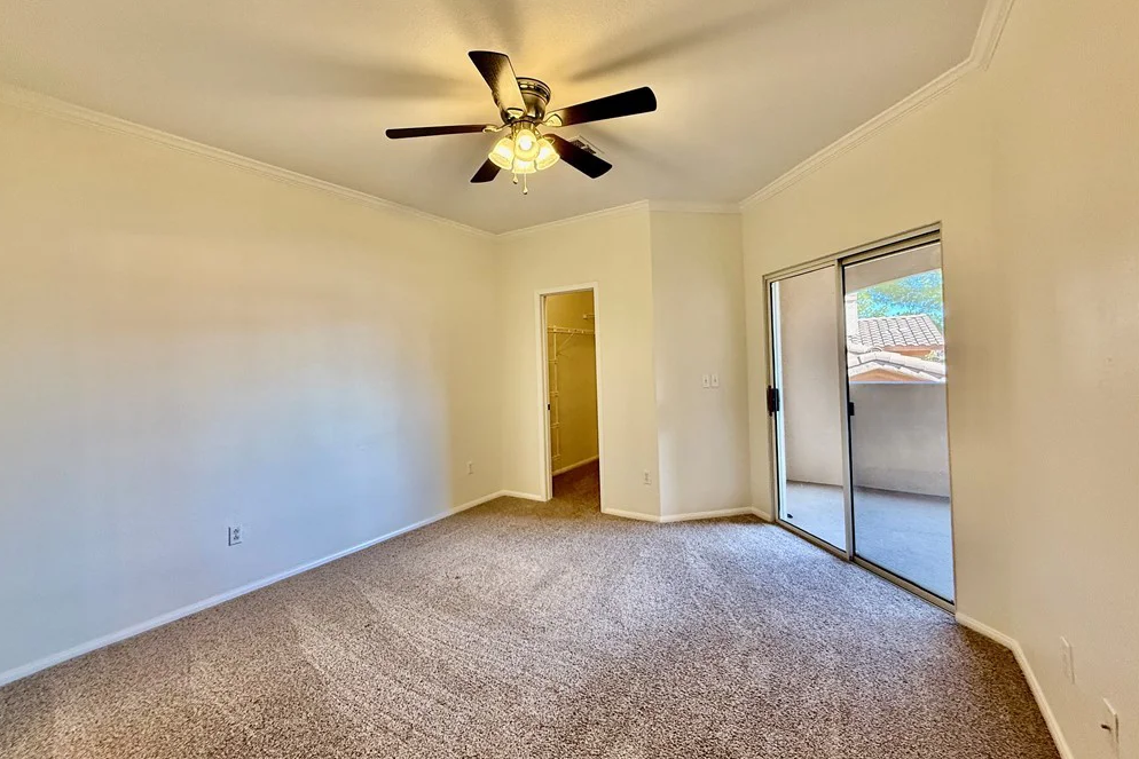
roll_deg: +2.1
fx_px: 475
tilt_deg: +1.7
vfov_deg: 77.3
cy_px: 356
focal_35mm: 15
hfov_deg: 100.4
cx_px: 555
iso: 250
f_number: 2.2
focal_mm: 2.22
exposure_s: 1/120
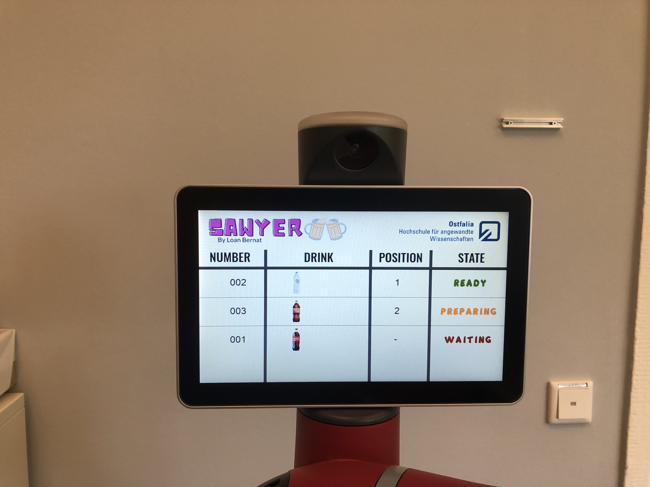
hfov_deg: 63.4
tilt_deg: -6.6
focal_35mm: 28
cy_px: 244
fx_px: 526
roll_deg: +0.0
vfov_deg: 49.7
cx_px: 325
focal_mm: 3.99
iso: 32
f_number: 1.8
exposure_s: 1/50
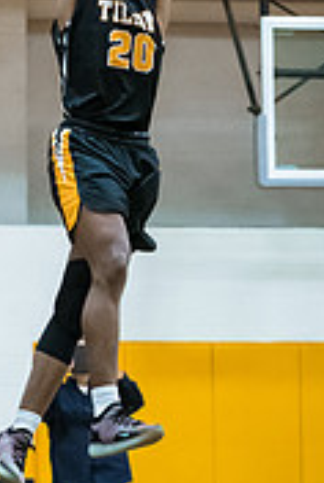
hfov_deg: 5.1
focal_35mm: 268
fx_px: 3604
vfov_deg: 7.7
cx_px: 25
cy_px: 220
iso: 3200
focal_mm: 70
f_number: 2.8
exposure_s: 1/400
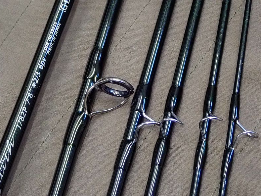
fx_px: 566
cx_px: 130
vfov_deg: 19.6
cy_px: 99
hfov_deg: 26.0
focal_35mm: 75
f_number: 5.6
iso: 1600
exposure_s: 1/25
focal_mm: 13.47
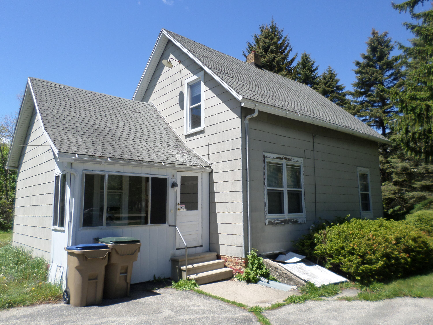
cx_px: 216
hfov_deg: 69.4
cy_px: 162
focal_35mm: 25
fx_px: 313
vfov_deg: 54.9
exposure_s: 1/1000
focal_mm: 4.5
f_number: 2.5
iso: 80
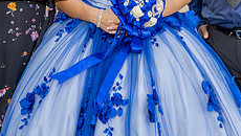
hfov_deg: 14.4
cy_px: -92
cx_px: 103
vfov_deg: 8.0
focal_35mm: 149
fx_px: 953
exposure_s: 1/200
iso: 125
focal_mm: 41.8
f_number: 4.5
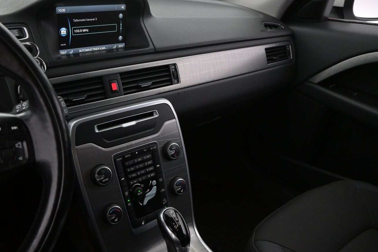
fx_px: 315
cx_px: 145
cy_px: 136
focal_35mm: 30
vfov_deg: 43.6
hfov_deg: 61.2
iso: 2500
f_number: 4.5
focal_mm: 16
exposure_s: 1/60
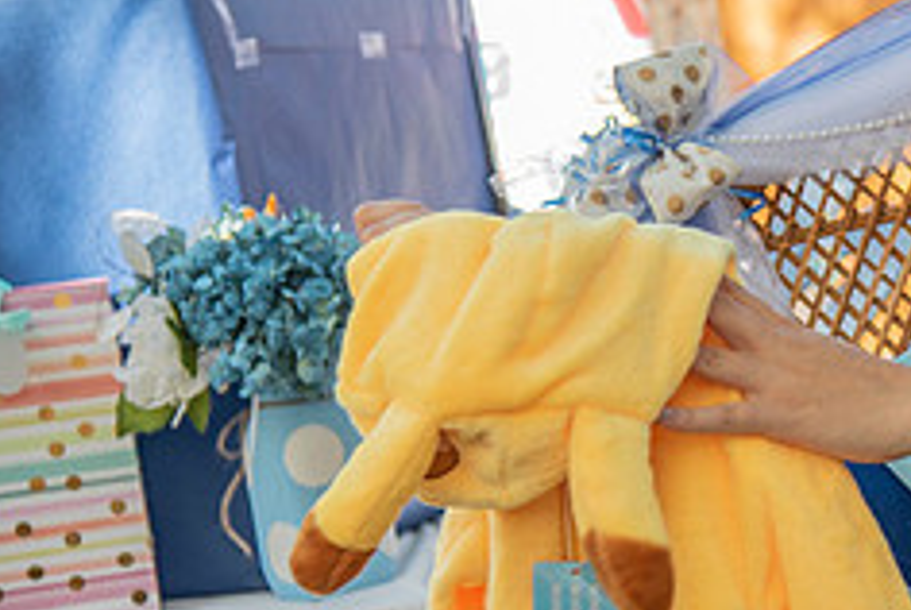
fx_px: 4105
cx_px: 1077
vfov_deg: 8.5
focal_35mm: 162
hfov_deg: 12.4
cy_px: 465
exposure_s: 1/125
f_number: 4
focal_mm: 66
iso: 125
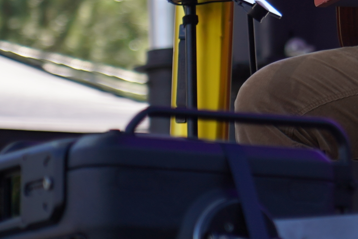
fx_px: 4893
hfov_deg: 4.2
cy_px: -16
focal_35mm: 492
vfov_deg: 2.8
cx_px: 581
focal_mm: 105
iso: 100
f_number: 4
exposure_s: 1/200
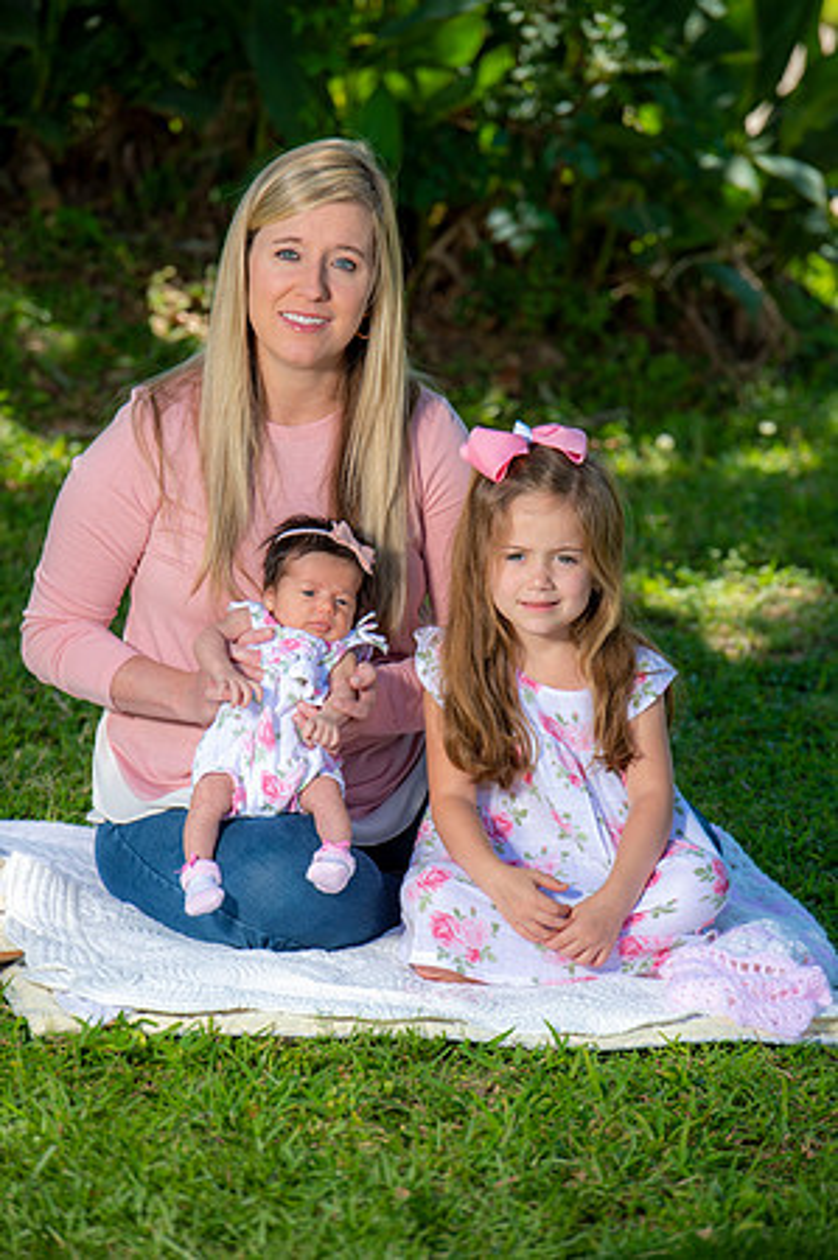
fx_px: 6474
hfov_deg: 7.4
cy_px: 630
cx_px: 419
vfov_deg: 11.1
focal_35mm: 185
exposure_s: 1/160
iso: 100
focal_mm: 185
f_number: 5.6
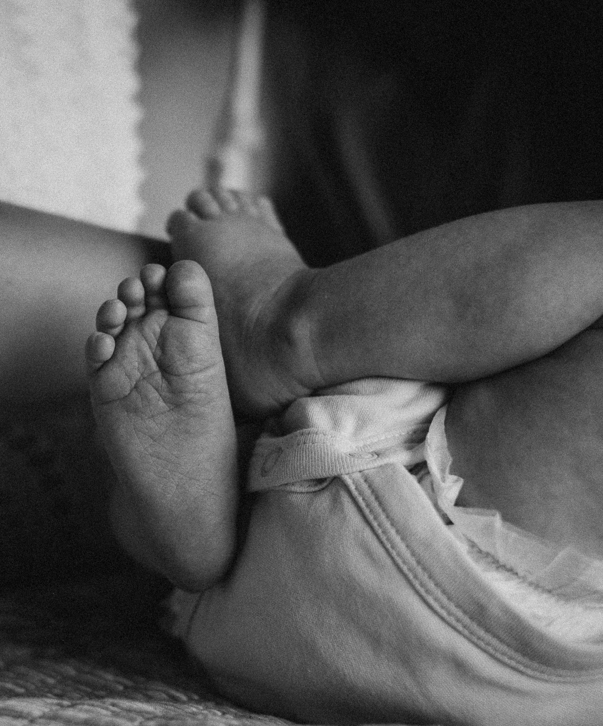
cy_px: 363
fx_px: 1602
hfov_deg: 20.9
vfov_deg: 25.5
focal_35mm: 73
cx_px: 59
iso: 200
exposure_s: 1/500
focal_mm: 35
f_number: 2.2
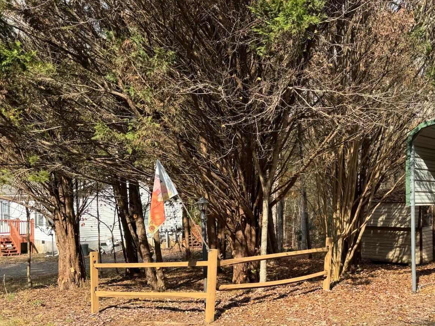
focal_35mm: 41
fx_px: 515
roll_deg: -1.2
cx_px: 328
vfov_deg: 34.8
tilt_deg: -1.4
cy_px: 218
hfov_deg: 44.2
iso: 80
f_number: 1.78
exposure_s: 1/1425
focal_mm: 6.76
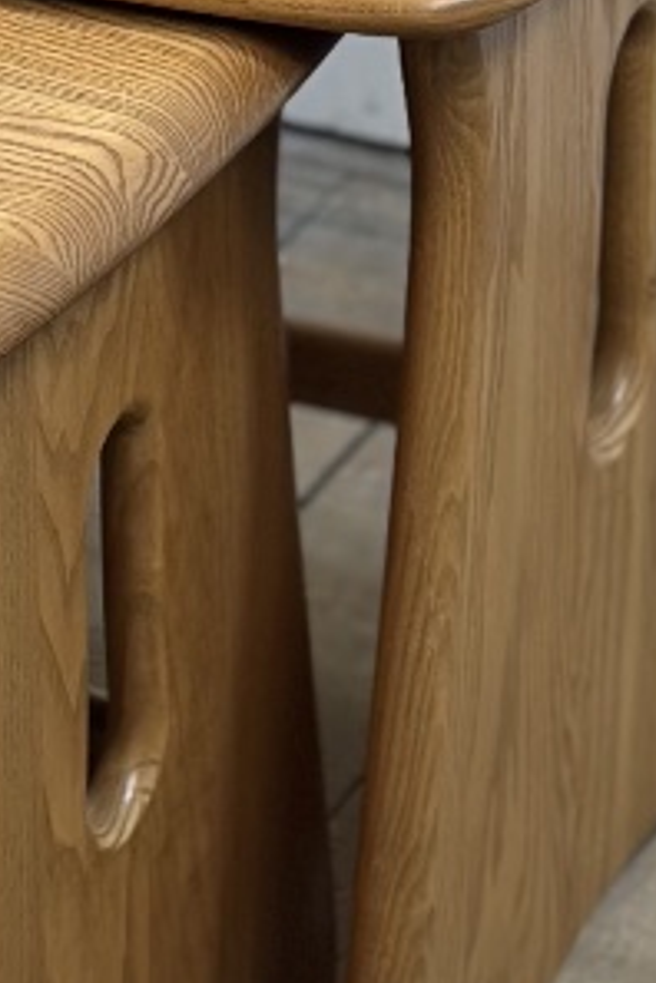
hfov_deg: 6.7
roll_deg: +3.1
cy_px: 93
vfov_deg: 10.1
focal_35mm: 202
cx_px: -441
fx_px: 5521
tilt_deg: -25.6
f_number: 1.78
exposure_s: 1/114
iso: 64
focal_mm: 6.86
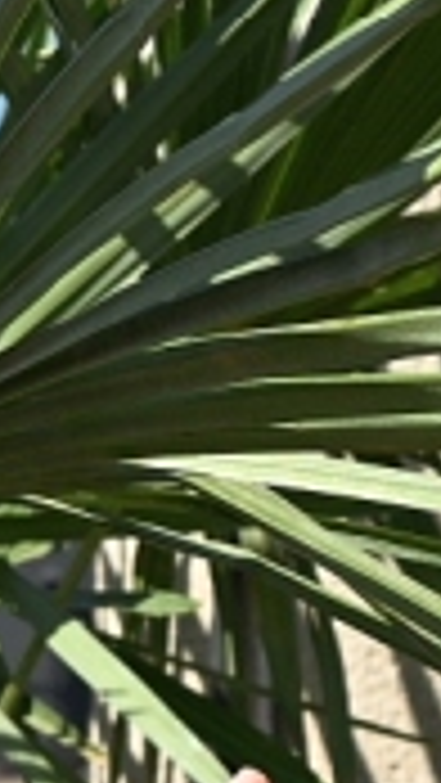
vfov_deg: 11.4
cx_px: -702
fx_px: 3884
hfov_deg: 6.2
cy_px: 713
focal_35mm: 187
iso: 160
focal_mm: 33
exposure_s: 1/640
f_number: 5.6
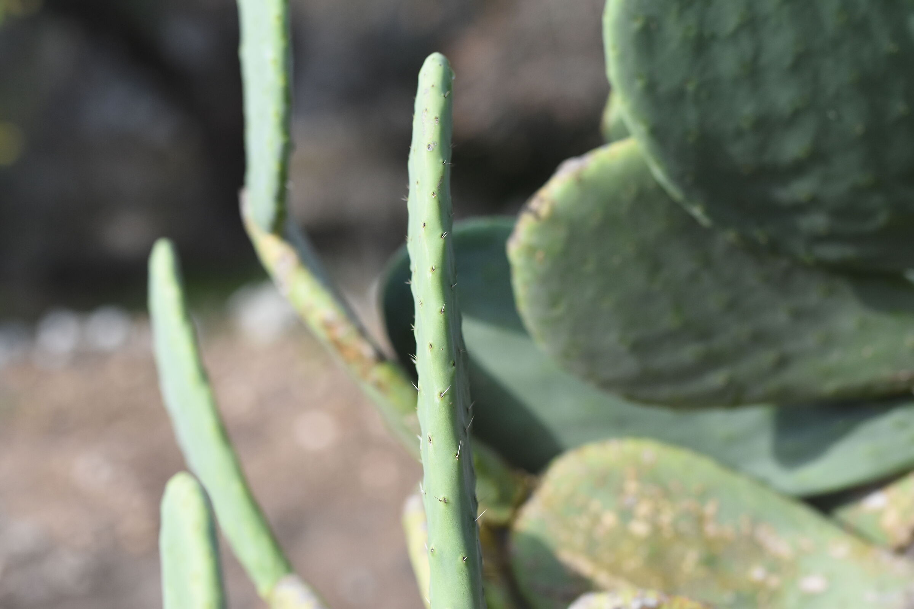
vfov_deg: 10.8
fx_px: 3237
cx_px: 457
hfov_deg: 16.1
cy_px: 304
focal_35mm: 128
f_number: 2.8
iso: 1000
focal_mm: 85
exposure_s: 1/8000
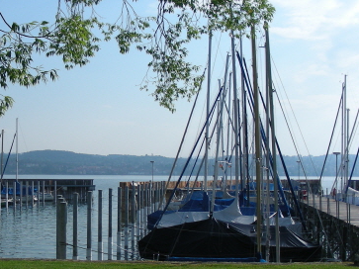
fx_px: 695
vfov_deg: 21.9
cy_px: 173
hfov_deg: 28.7
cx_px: 102
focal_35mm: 67
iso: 50
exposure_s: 1/622
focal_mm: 6.3
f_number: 4
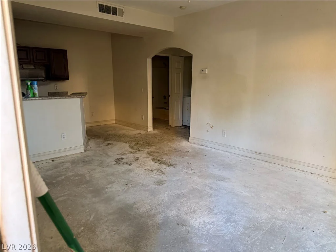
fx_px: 233
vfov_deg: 56.8
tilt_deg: -11.2
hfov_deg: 71.6
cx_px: 168
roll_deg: -0.4
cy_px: 126
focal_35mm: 24
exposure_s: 1/60
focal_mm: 6.76
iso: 400
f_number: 1.78
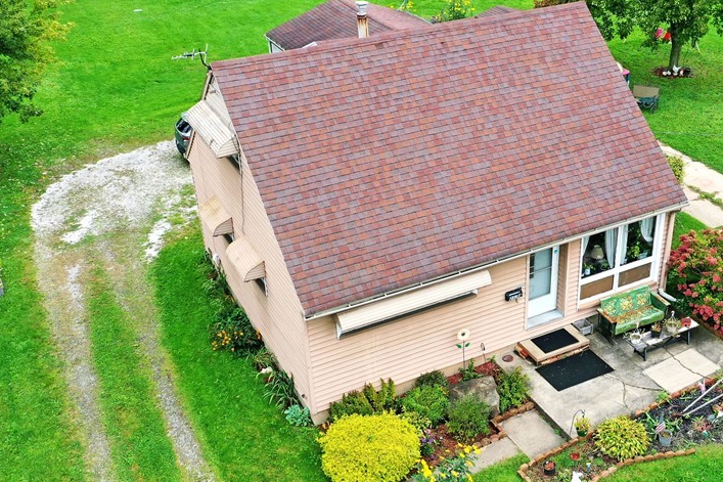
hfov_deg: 45.1
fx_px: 863
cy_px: 265
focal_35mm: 43
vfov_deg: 31.2
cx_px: 446
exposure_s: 1/160
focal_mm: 10.26
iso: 100
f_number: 4.5
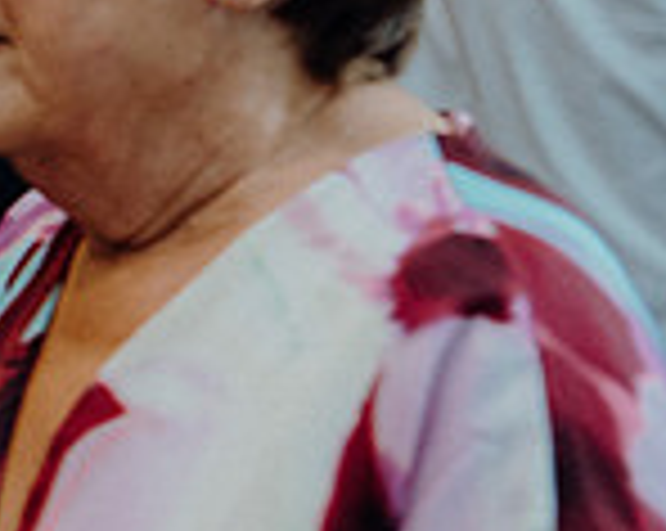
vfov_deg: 11.0
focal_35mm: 140
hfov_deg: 13.0
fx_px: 2756
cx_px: -364
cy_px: 92
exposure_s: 1/160
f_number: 3.5
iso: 2500
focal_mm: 38
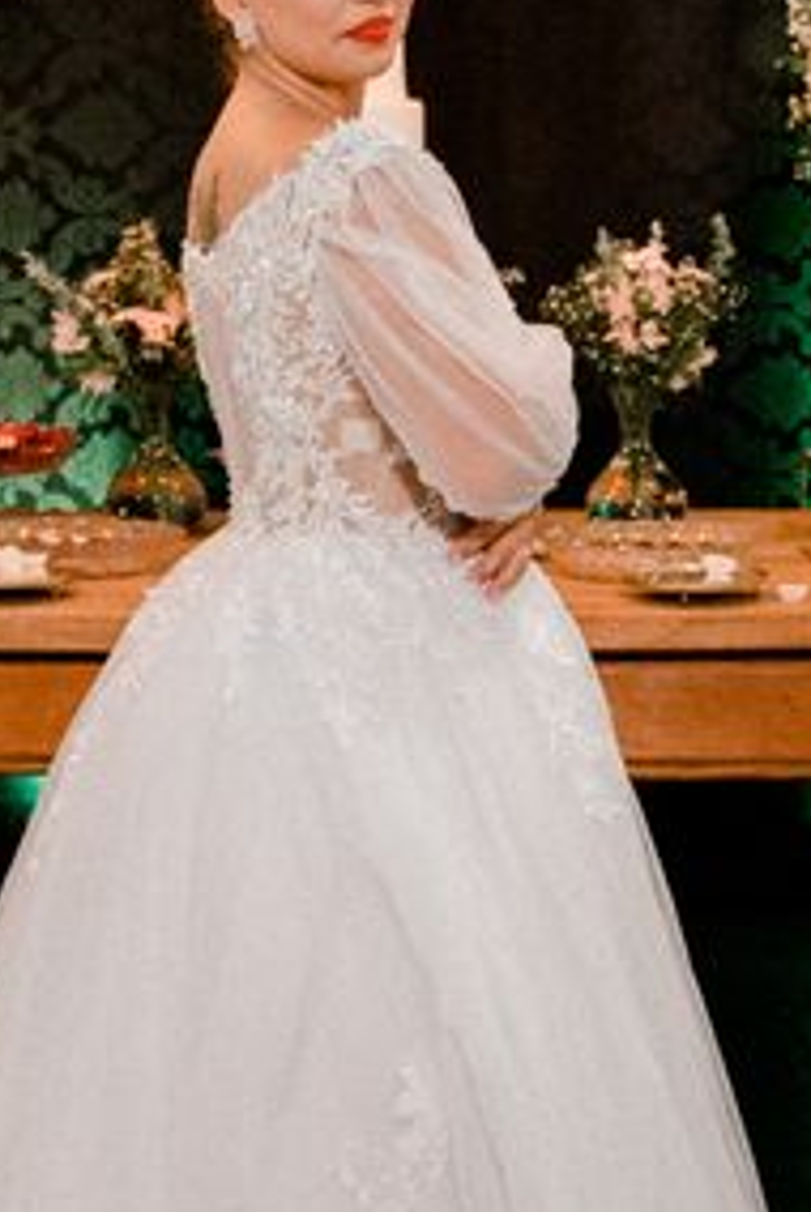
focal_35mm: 81
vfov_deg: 25.0
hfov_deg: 16.9
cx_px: 380
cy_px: 653
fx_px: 2730
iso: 8000
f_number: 4
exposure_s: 1/125
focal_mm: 24
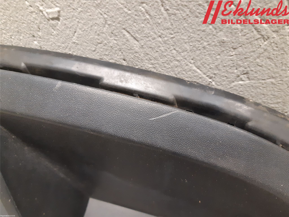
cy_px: 108
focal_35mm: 26
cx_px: 144
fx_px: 217
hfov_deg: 67.3
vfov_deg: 53.1
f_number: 1.7
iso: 250
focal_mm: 3.93
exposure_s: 1/25
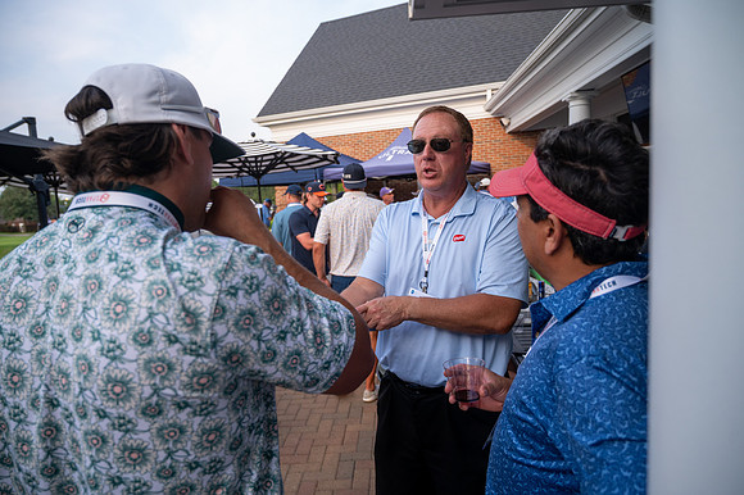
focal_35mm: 24
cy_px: 248
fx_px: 496
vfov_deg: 53.1
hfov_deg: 73.8
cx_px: 372
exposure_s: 1/800
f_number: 4
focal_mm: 24
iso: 500
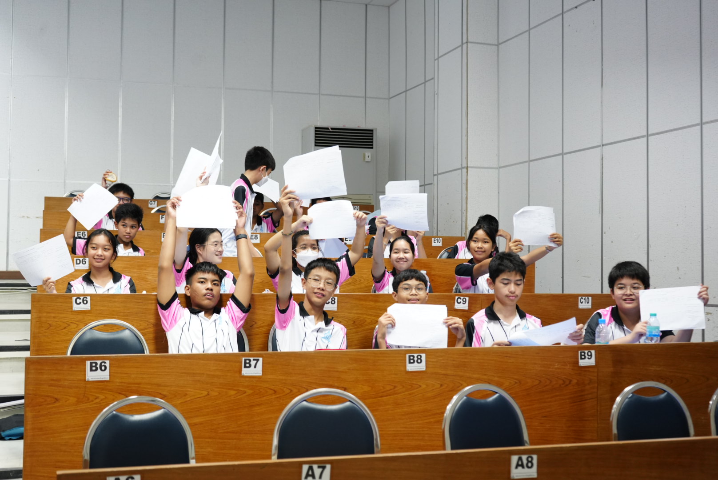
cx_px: 359
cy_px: 240
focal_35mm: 45
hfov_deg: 43.6
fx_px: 898
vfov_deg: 29.9
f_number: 4.5
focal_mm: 45
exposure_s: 1/90
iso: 2500
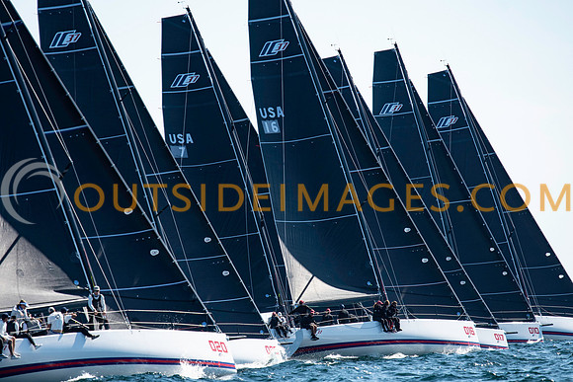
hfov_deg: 4.6
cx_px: 286
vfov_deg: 3.1
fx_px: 7164
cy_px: 191
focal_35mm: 450
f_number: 5
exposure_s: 1/2000
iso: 320
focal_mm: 300
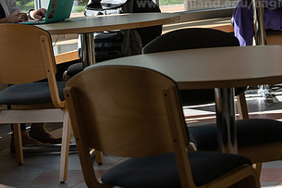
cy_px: 23
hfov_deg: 10.6
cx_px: 94
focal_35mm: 194
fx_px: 1519
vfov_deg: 7.1
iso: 400
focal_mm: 102
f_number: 6.3
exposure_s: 1/250
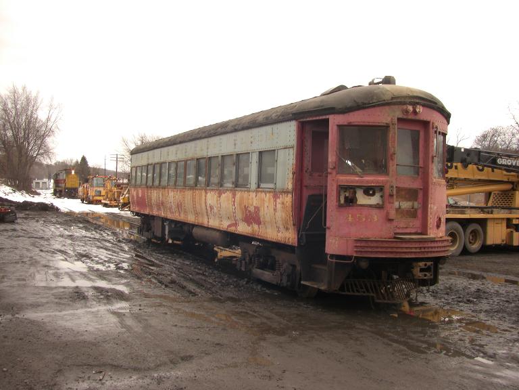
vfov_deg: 37.7
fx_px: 570
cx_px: 260
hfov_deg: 49.0
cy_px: 195
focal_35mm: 38
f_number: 4.6
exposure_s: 1/125
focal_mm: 6.3
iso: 64
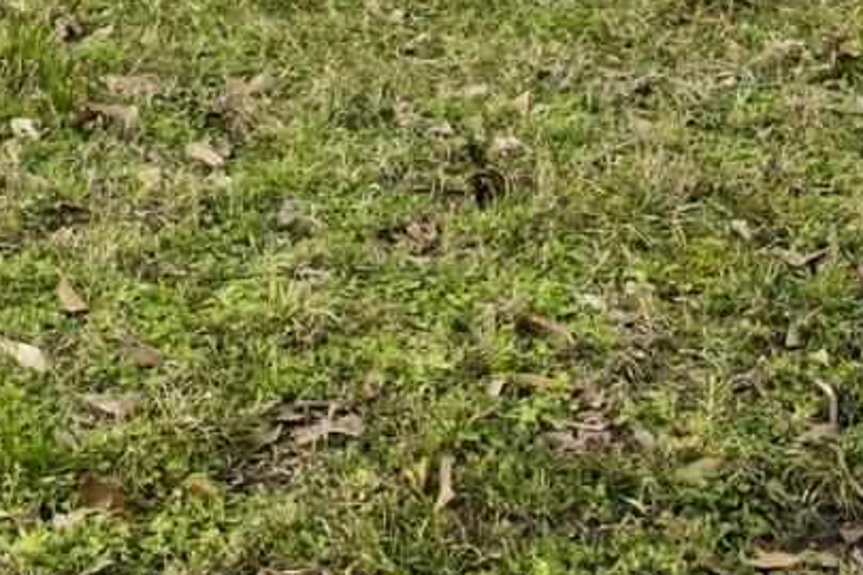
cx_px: 26
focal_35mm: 105
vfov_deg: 11.2
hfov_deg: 19.0
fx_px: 2517
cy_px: -755
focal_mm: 11
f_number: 8
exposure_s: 1/40
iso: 200
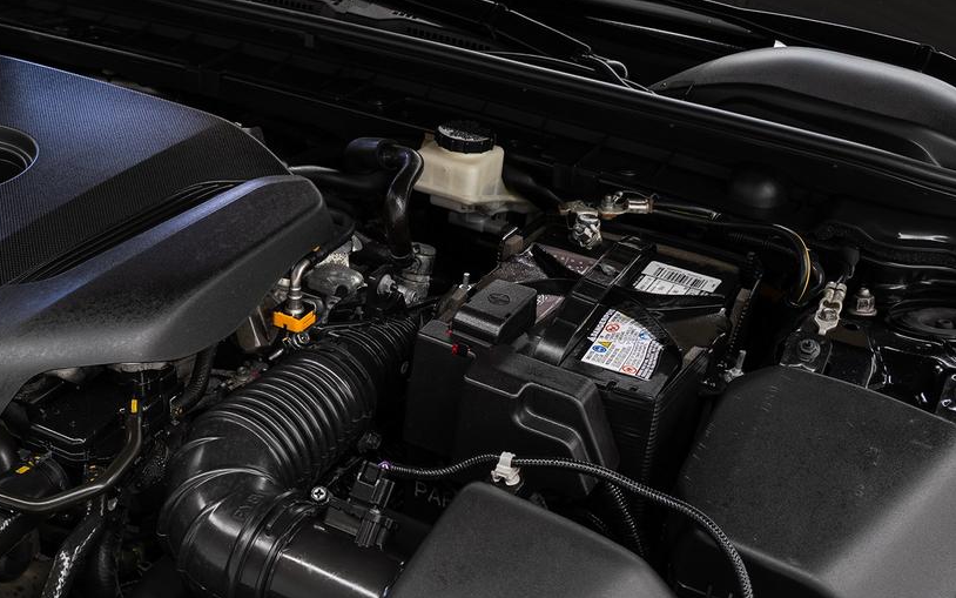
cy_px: 327
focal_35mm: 51
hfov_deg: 39.0
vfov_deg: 25.3
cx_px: 302
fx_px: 1329
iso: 100
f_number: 7.1
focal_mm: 28.3
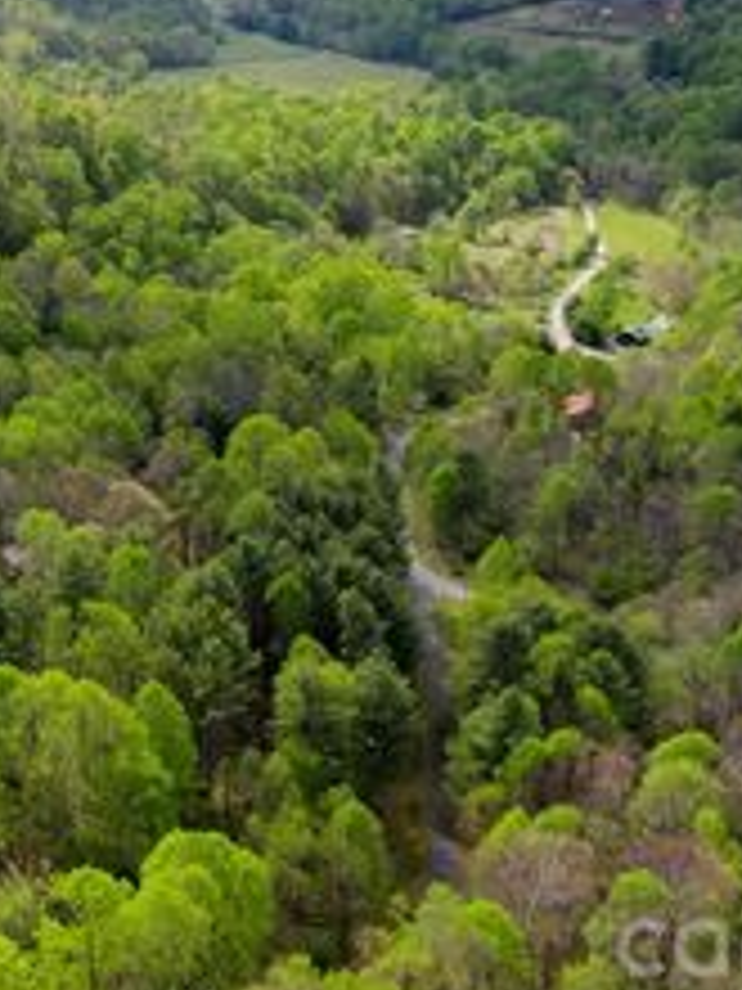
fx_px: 1372
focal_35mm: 48
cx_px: 153
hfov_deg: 29.6
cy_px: 281
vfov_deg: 38.9
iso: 120
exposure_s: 1/2000
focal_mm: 8.38
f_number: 2.8
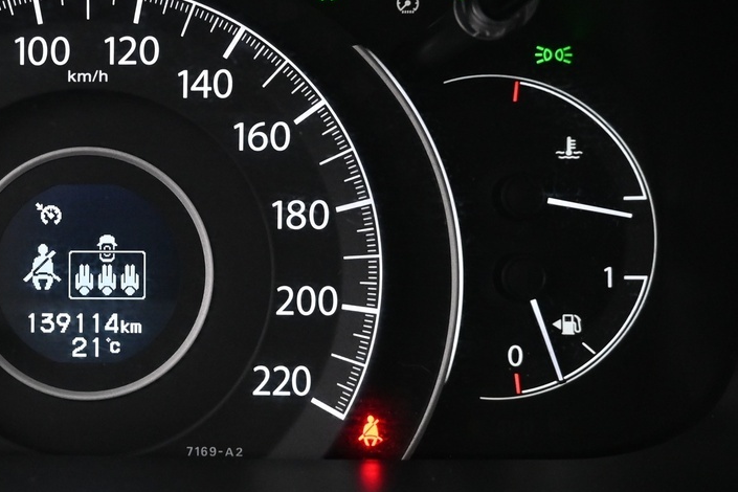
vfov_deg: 21.9
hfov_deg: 30.9
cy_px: 222
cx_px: 70
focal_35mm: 62
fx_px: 1271
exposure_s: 1/30
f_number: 3.5
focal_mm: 18
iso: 1800
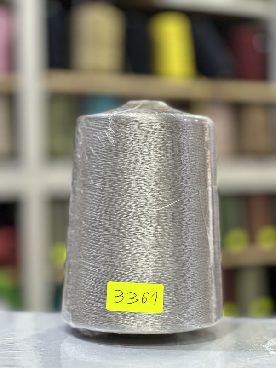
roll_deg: +0.5
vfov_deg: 25.3
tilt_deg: +0.5
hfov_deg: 19.1
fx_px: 819
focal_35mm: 77
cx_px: 138
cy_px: 184
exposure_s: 1/33
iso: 160
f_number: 2.8
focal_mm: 9
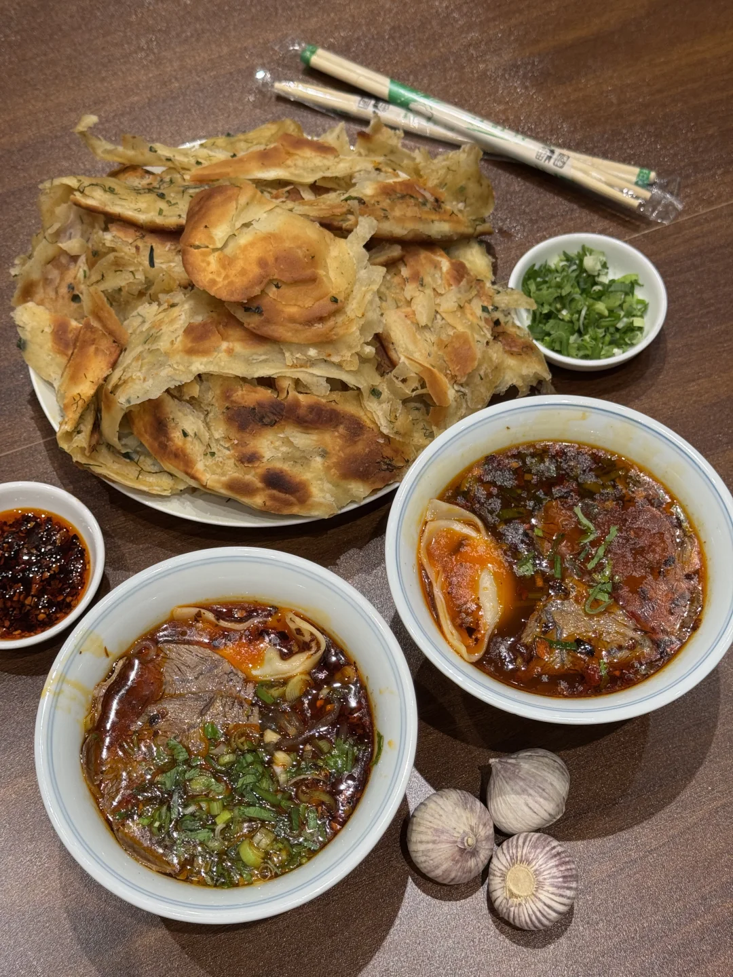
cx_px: 366
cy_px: 488
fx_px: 1355
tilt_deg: -62.3
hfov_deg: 30.3
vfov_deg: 39.7
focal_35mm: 48
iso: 64
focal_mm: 6.76
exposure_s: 1/50
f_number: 1.78
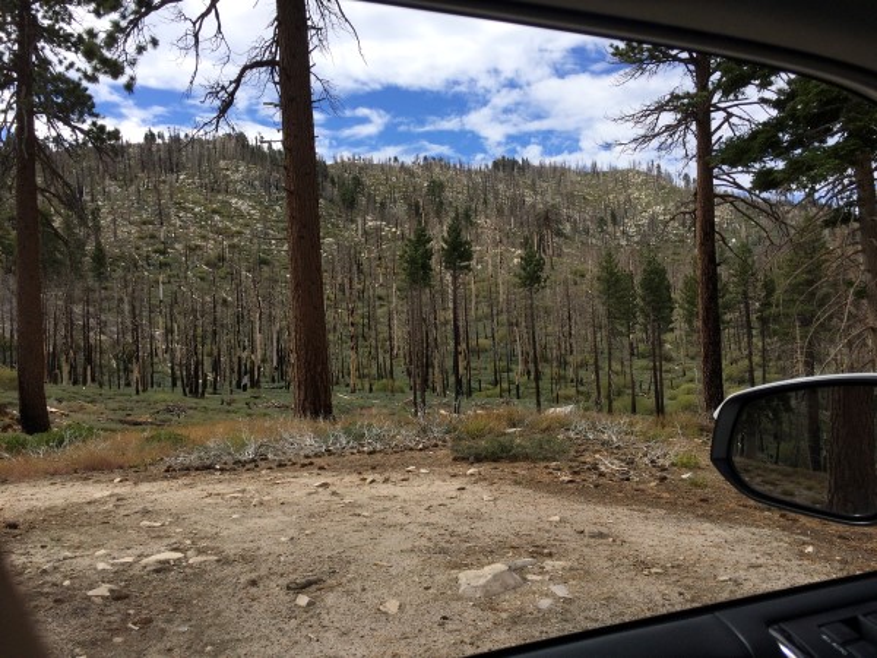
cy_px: 329
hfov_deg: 61.7
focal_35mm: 29
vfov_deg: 48.2
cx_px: 438
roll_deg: +4.0
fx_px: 735
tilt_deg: +1.6
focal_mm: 4.15
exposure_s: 1/1953
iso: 32
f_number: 2.2
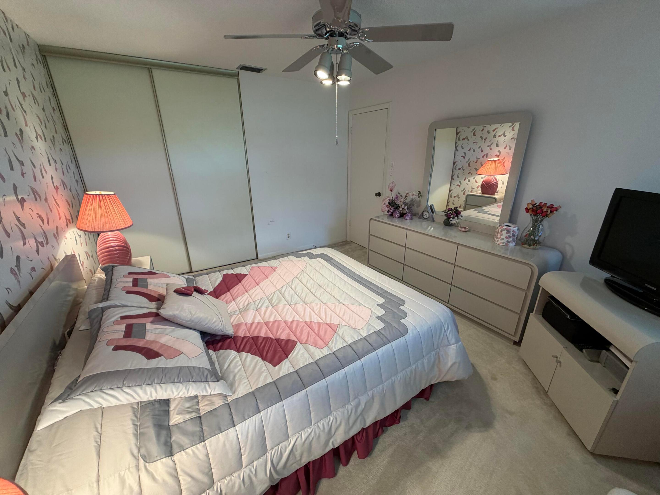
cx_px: 330
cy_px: 248
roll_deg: +1.4
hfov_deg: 102.1
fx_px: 267
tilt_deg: -19.8
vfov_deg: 85.7
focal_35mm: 14
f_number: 2.2
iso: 200
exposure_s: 1/60
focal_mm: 2.22
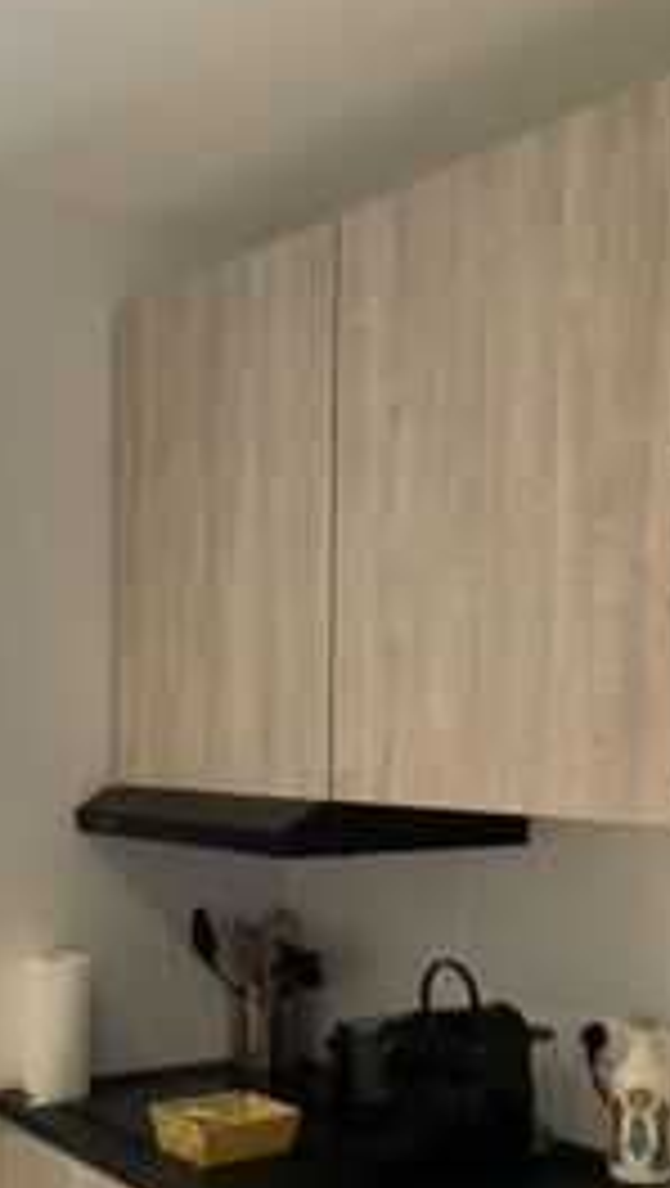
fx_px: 1607
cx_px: 126
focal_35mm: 51
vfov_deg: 39.9
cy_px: 826
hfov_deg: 23.2
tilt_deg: -4.7
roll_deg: -0.3
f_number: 1.8
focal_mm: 3
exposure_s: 1/50
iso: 64
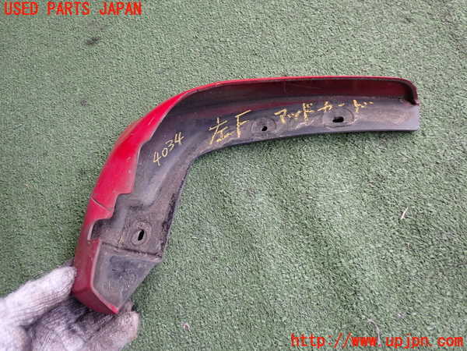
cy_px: 176
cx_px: 234
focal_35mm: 32
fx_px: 432
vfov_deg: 44.2
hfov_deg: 56.8
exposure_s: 1/80
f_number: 2.4
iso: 200
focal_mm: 5.79
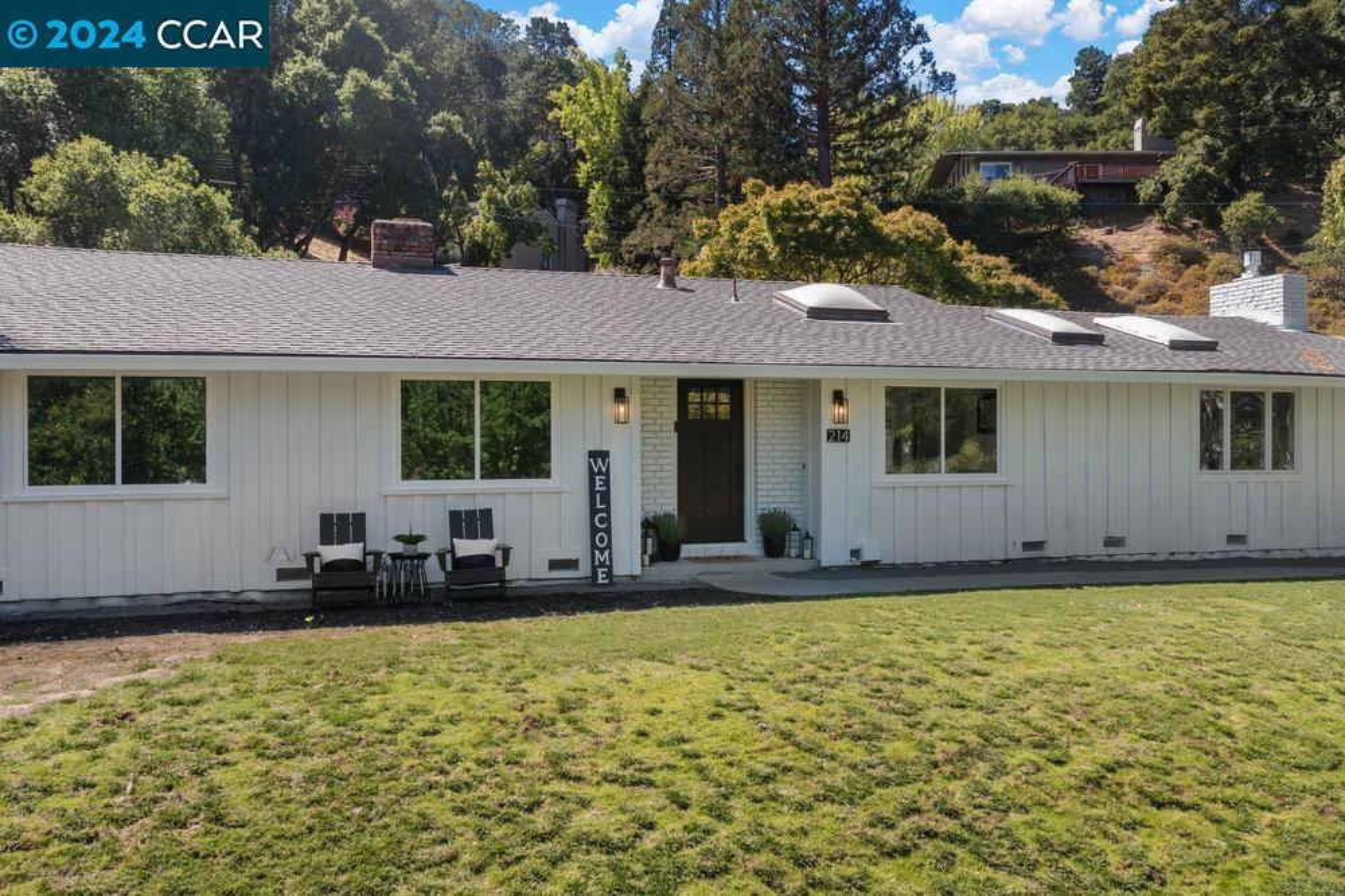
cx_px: 672
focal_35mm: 28
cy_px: 448
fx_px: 1046
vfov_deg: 46.4
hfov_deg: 65.5
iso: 100
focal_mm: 10.26
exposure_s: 1/240
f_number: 5
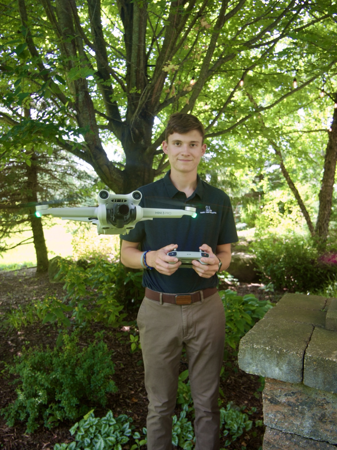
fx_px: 337
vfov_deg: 67.3
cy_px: 225
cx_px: 168
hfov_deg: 53.1
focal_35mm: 26
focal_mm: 13
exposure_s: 1/125
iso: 200
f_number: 3.5
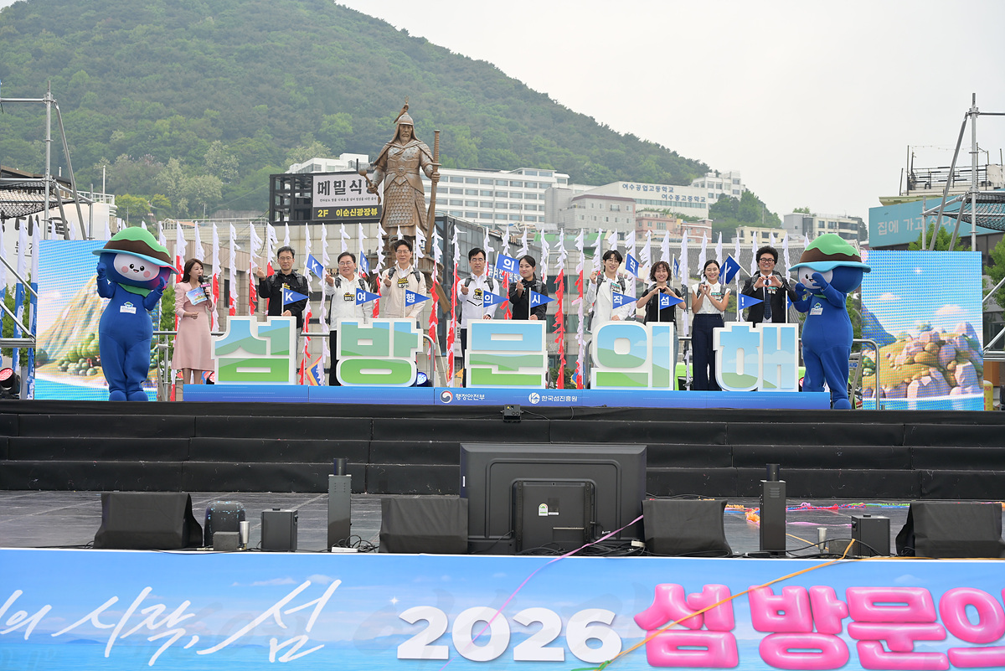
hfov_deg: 38.2
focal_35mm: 52
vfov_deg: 26.0
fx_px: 1452
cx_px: 502
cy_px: 336
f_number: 4
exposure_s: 1/250
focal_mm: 52
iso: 160
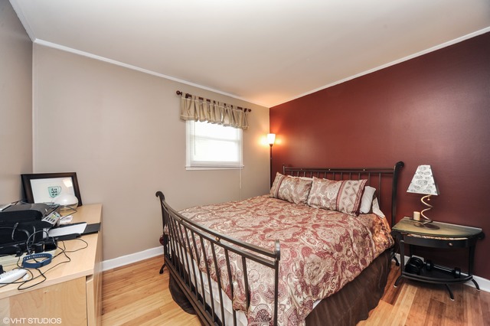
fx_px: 163
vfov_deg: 89.9
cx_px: 245
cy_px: 163
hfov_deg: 112.6
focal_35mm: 12
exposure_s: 1/6
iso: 200
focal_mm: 12
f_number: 8
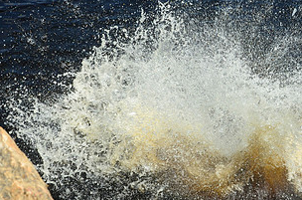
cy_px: 132
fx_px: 862
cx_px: 230
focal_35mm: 103
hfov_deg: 19.7
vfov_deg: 13.2
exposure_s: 1/400
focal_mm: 36
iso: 400
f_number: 10
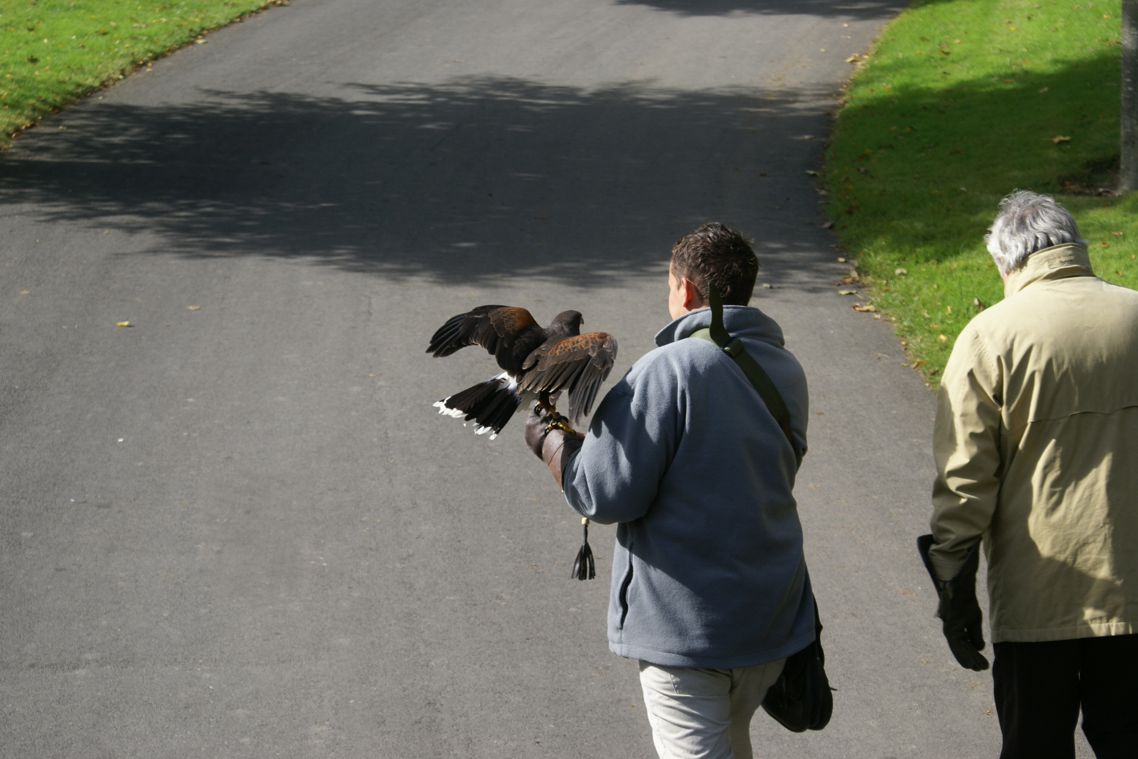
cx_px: 569
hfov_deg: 19.5
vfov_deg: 13.0
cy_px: 380
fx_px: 3319
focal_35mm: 105
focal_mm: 70
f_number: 6.3
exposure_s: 1/160
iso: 100
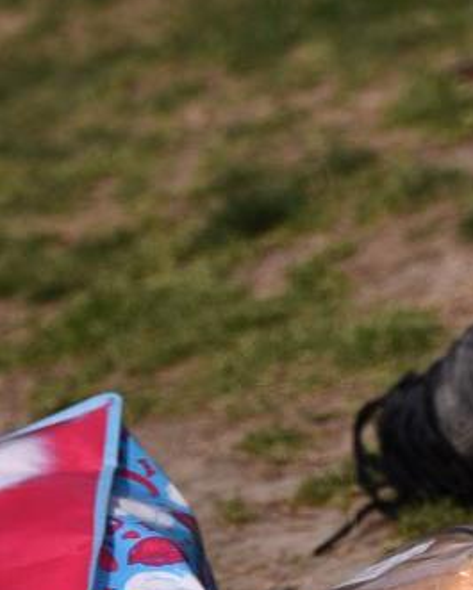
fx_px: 12541
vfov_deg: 2.7
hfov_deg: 2.2
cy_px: -888
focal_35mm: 717
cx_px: 330
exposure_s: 1/4000
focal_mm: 140
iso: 200
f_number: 4
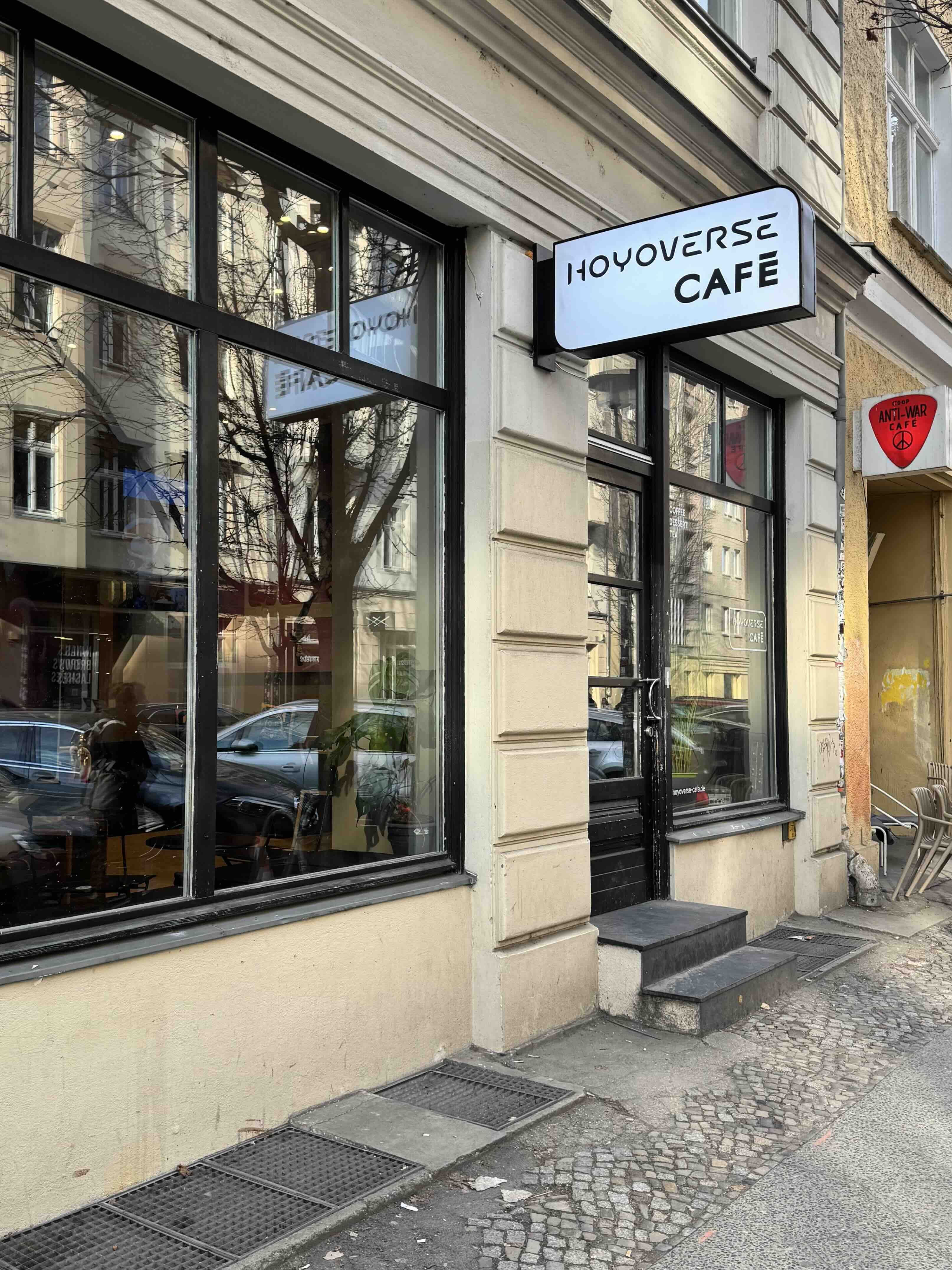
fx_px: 880
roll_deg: +1.3
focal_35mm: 24
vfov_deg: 71.6
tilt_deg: +2.8
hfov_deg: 56.8
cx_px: 476
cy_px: 635
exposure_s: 1/460
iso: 80
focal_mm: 6.76
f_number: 1.78
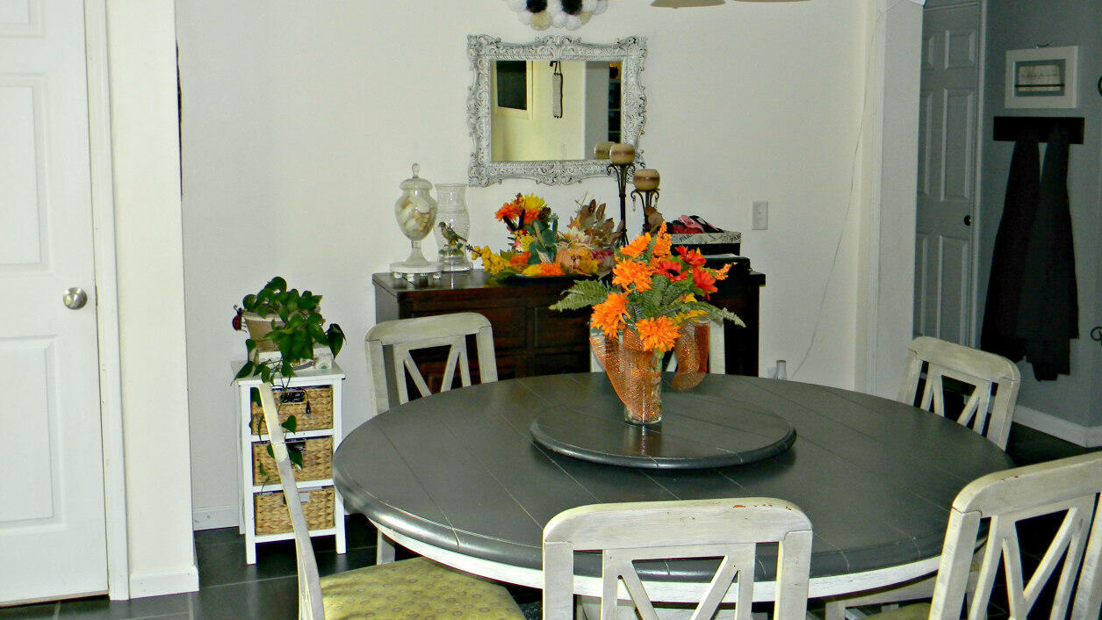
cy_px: 259
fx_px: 1169
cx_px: 554
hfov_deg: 50.5
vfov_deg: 29.7
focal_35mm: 40
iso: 200
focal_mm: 6.4
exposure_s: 1/30
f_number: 3.7
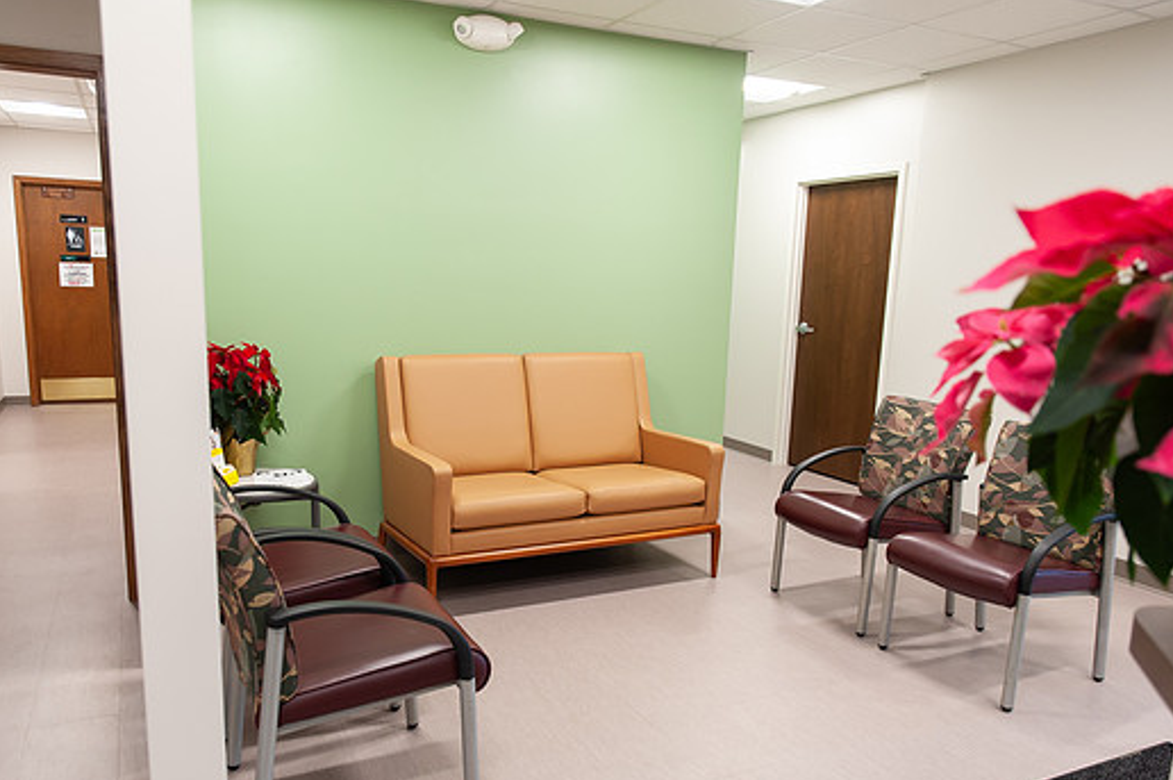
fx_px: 879
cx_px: 546
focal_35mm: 27
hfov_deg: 67.4
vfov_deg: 47.8
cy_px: 434
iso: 640
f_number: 3.2
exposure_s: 1/125
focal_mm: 24
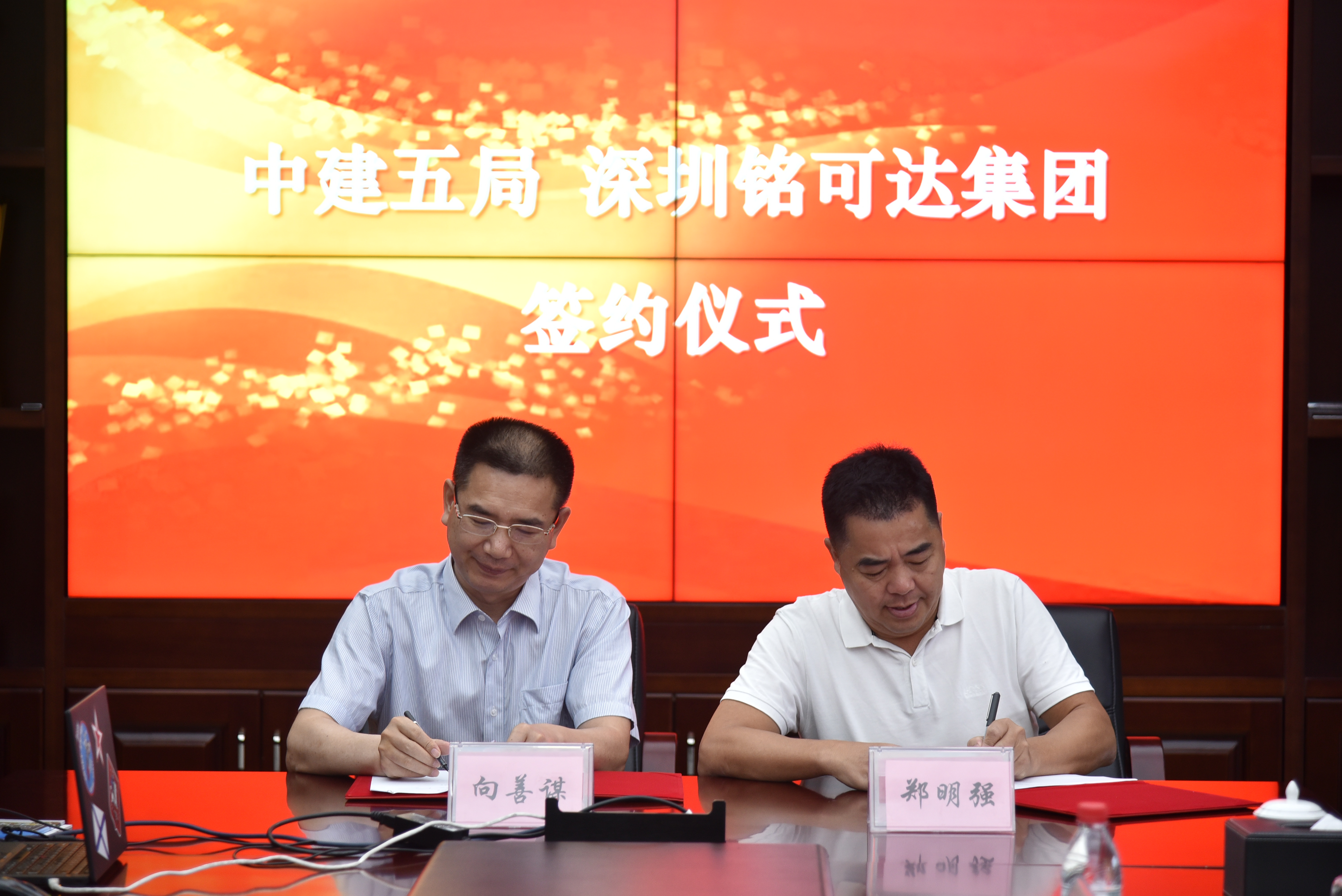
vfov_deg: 13.7
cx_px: 671
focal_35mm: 100
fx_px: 3729
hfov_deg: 20.4
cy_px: 448
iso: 800
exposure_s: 1/80
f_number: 4
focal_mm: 100
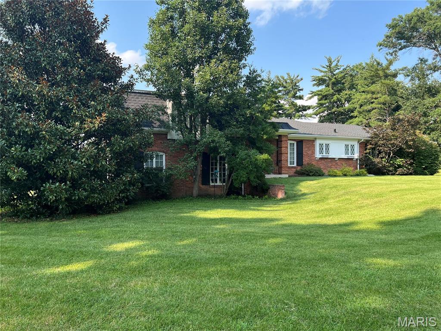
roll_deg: +0.3
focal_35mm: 26
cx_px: 220
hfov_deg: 67.3
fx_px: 331
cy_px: 166
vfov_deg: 53.1
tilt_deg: +1.7
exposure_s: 1/982
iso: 50
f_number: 1.5
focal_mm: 5.7
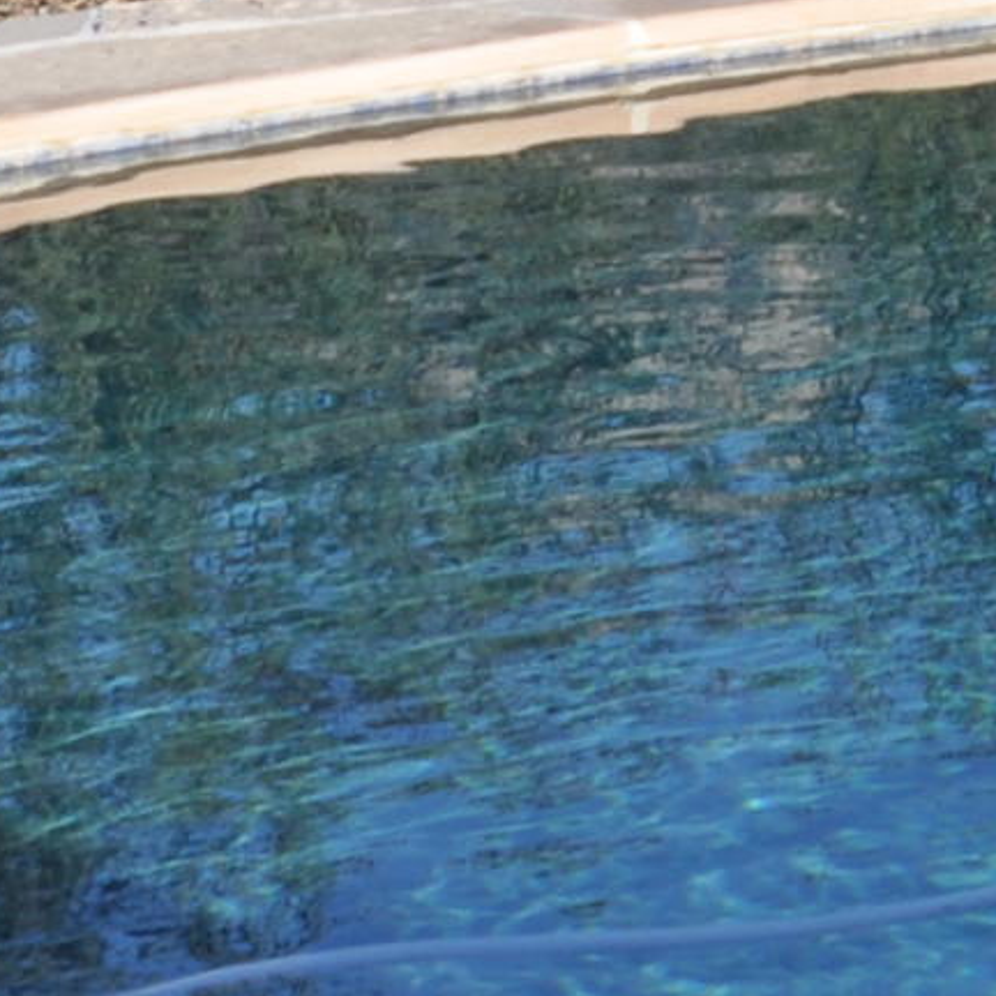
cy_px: -800
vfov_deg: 8.0
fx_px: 6901
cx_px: 2209
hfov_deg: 7.8
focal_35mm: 212
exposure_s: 1/250
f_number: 8
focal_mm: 24
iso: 200
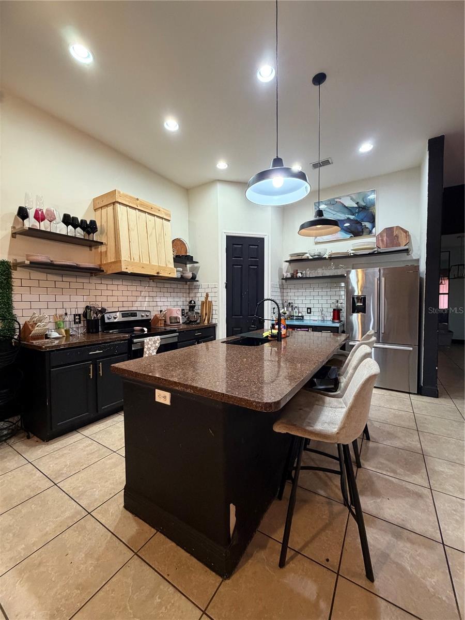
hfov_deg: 85.7
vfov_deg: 102.1
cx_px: 232
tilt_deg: -2.3
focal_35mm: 14
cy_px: 310
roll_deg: -0.1
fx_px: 251
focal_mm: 2.22
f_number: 2.2
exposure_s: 1/60
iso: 400
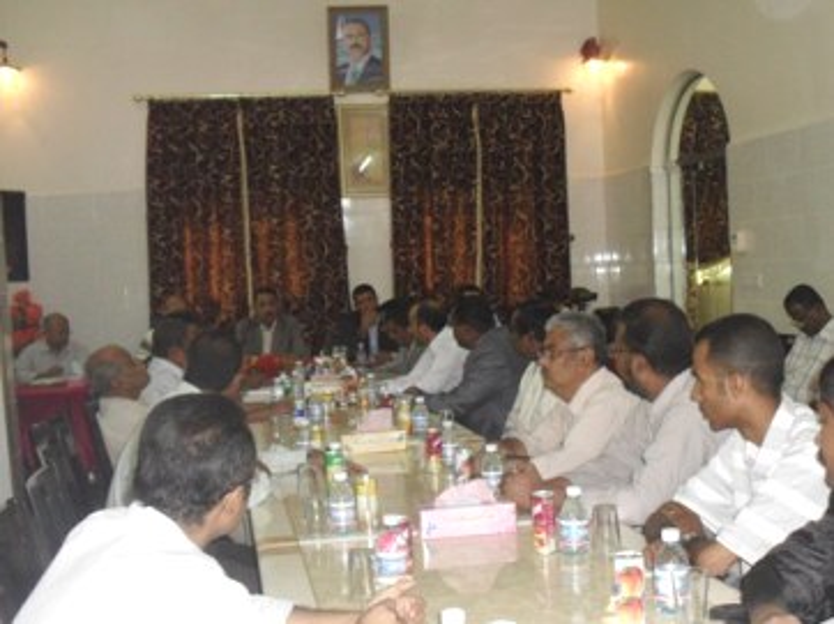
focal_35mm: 35
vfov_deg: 40.7
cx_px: 417
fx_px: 843
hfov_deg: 52.7
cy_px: 312
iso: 240
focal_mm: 6.3
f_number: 3.2
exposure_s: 1/45
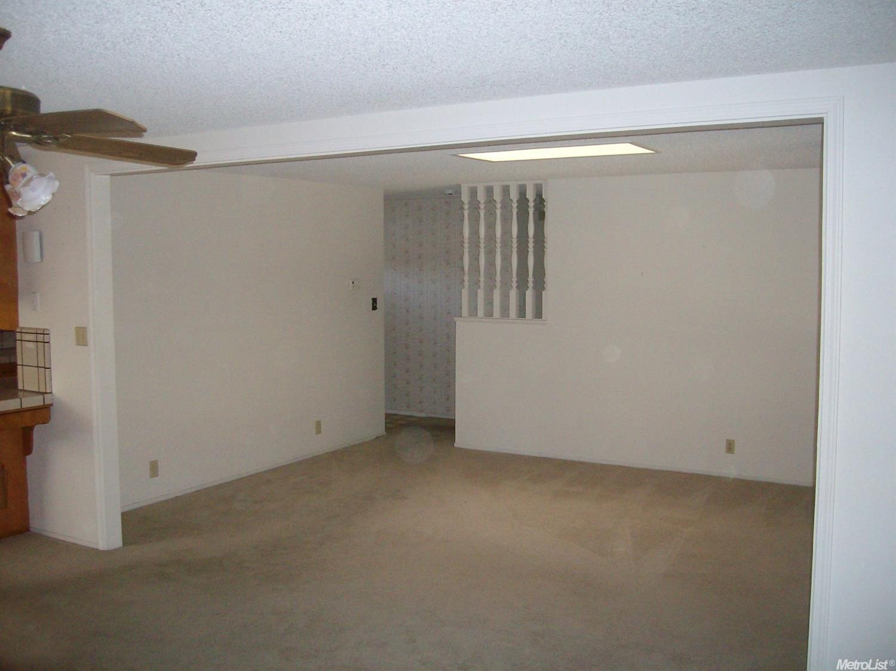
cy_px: 336
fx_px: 906
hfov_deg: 52.6
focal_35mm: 35
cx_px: 448
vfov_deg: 40.7
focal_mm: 5.8
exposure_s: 1/40
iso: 229
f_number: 2.8
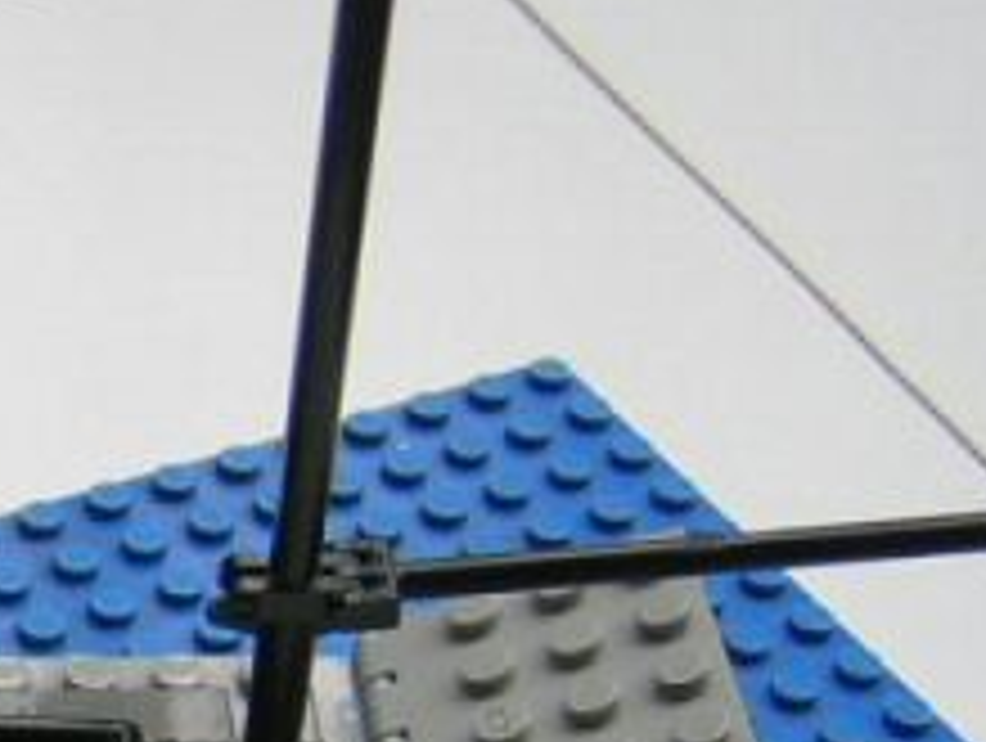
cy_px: 773
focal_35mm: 105
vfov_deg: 13.9
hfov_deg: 17.7
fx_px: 2996
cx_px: -216
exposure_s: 1/67.6
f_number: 2.6
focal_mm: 4.7
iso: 100
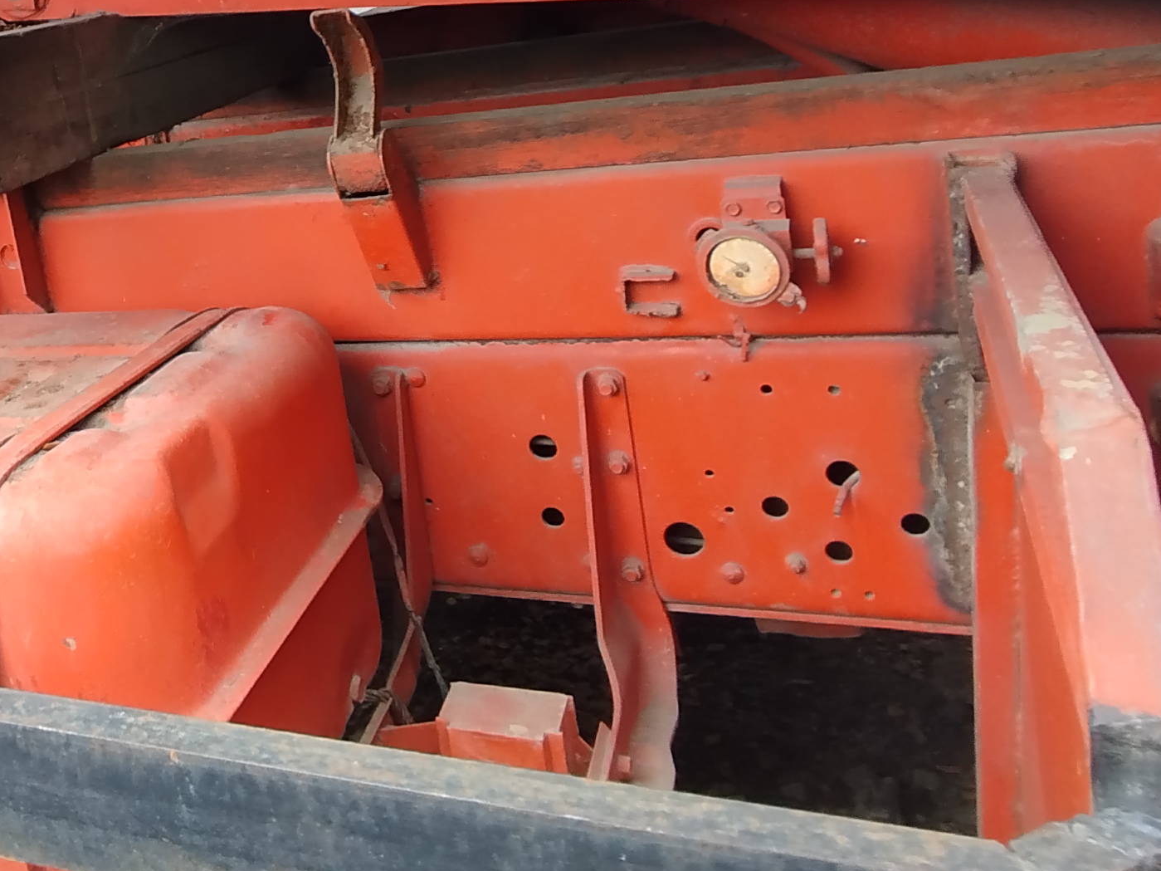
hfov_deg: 48.4
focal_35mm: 35
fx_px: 1174
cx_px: 172
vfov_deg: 39.1
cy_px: 170
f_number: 2.2
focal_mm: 1.65
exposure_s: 1/134
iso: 50
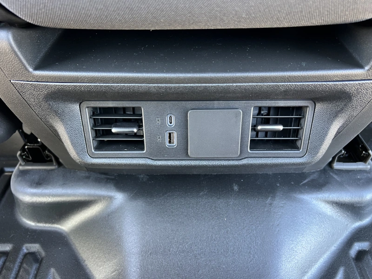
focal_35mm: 26
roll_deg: -0.1
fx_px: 279
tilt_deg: -44.9
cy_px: 140
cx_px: 186
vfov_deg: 53.1
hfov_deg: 67.3
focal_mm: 5.7
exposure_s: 1/50
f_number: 1.5
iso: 250
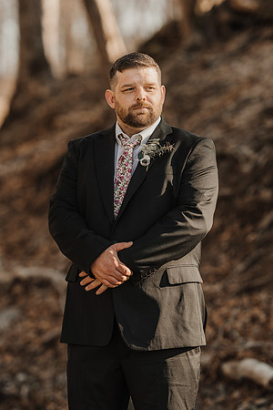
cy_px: 205
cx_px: 136
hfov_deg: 8.7
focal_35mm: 157
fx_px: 1786
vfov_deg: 13.1
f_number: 1.8
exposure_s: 1/400
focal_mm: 105
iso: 64
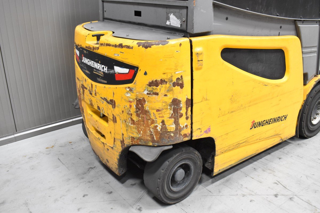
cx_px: 160
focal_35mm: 34
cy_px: 106
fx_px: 307
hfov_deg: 55.1
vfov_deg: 38.4
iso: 1600
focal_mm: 23
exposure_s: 1/25
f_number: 5
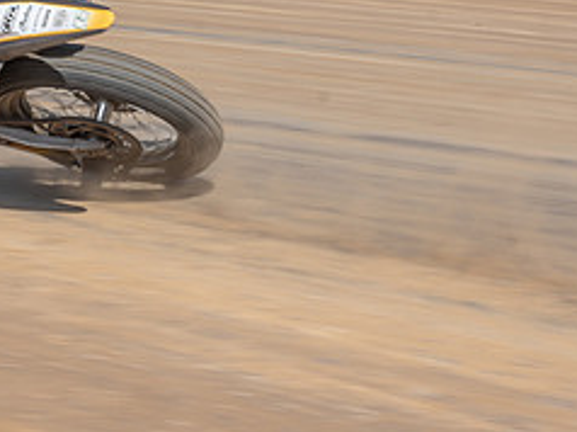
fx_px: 2331
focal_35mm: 140
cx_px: -169
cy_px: 44
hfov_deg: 13.6
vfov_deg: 10.5
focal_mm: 50
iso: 100
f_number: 8
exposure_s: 1/160
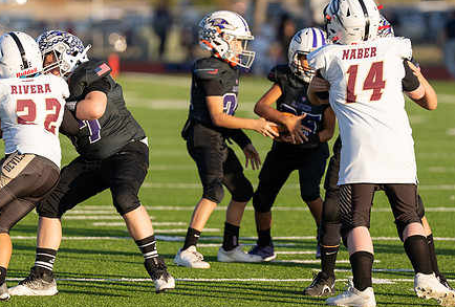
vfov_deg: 3.6
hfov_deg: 5.4
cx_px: 183
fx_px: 4859
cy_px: 105
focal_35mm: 383
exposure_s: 1/1250
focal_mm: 200
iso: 160
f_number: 2.8
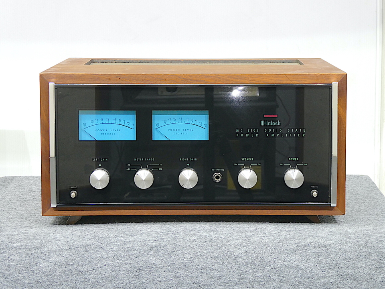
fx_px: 1090
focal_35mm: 98
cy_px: 144
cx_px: 192
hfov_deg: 20.0
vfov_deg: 15.1
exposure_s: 1/4
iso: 200
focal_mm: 17.5
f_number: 5
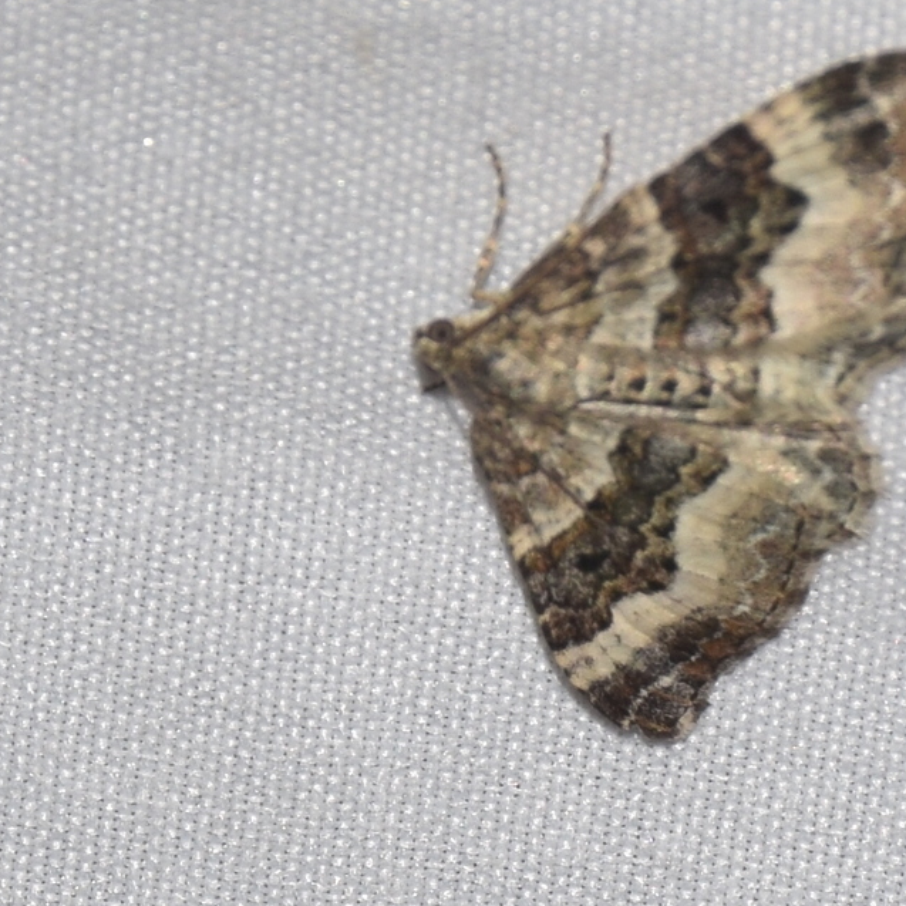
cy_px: 454
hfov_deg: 7.5
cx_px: 641
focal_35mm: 234
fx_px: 6929
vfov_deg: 7.5
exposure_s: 1/160
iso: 100
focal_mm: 122
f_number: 13
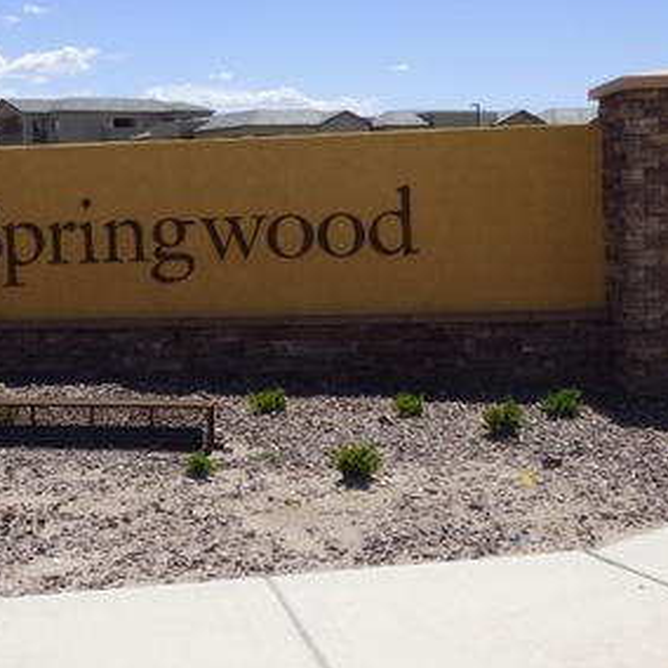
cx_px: 195
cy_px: 253
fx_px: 1157
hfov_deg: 31.8
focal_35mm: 53
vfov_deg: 32.1
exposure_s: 1/1600
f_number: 3.4
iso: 100
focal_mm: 5.97
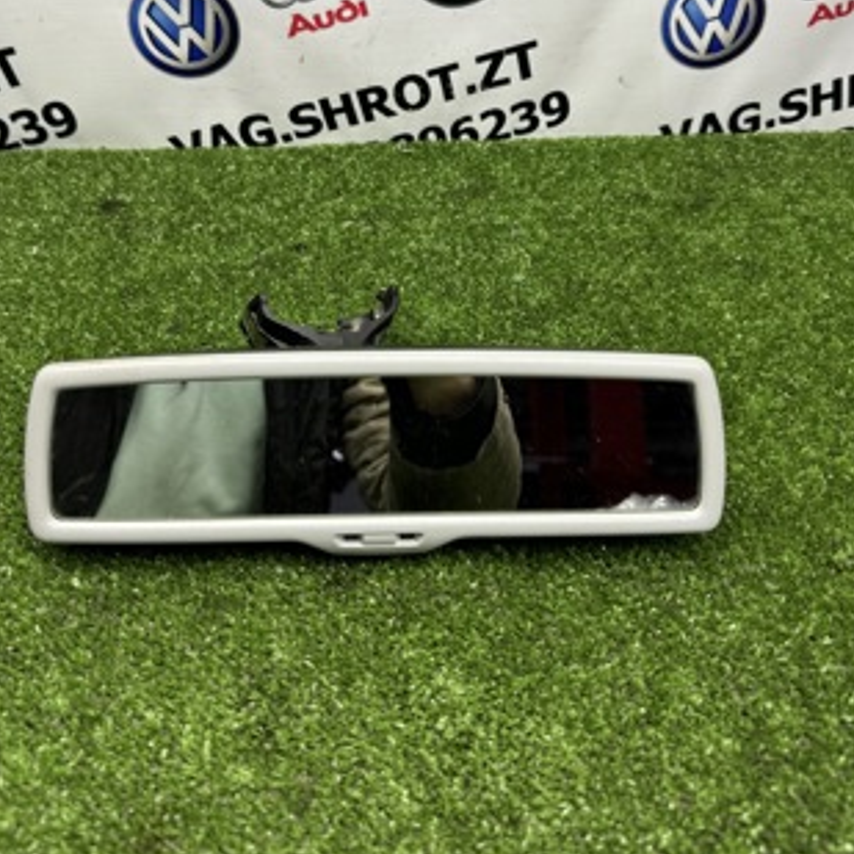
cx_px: 398
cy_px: 287
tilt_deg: -35.3
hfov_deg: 49.7
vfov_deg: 48.9
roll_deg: -0.6
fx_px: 921
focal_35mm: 33
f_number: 1.78
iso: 64
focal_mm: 6.76
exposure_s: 1/100
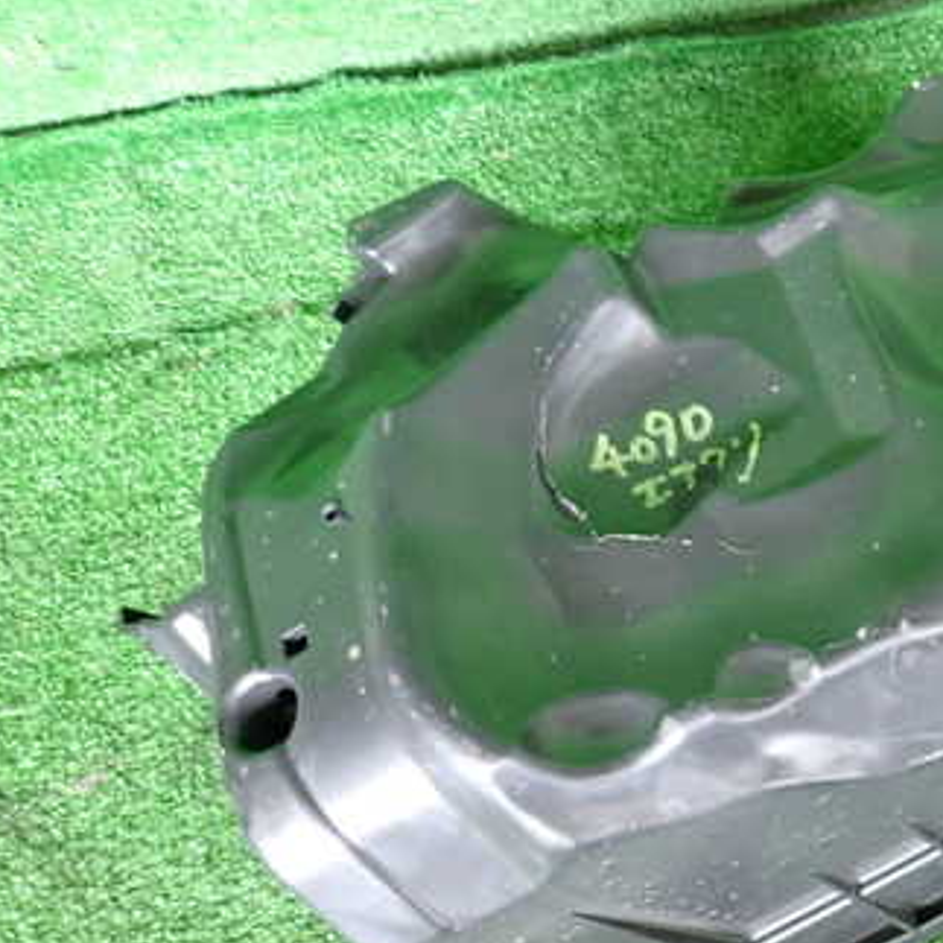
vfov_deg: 40.8
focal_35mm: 41
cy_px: 537
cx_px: 844
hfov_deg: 38.2
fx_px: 1264
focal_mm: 4.5
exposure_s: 1/30
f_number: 2
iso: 400
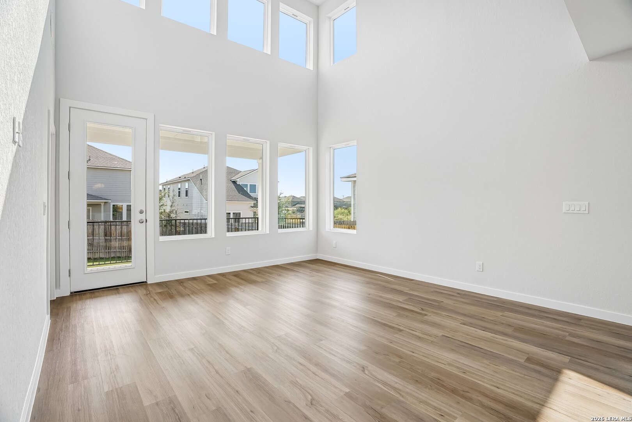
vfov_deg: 73.7
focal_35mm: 16
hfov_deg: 96.7
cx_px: 316
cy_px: 211
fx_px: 281
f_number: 8
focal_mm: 16
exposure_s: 1/125
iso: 400
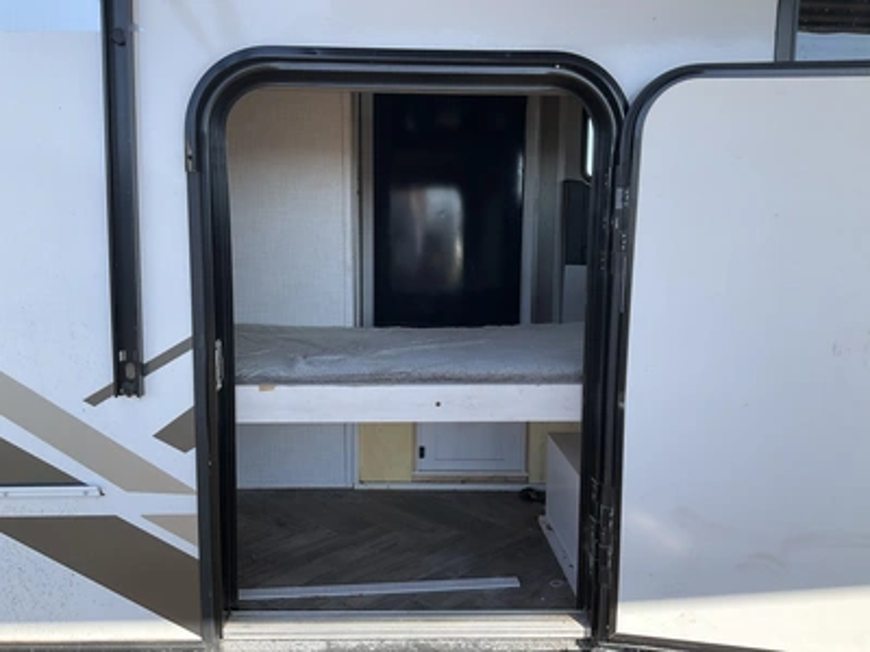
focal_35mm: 29
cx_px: 435
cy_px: 326
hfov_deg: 61.7
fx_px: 729
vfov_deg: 48.2
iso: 25
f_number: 1.8
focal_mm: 3
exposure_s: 1/551
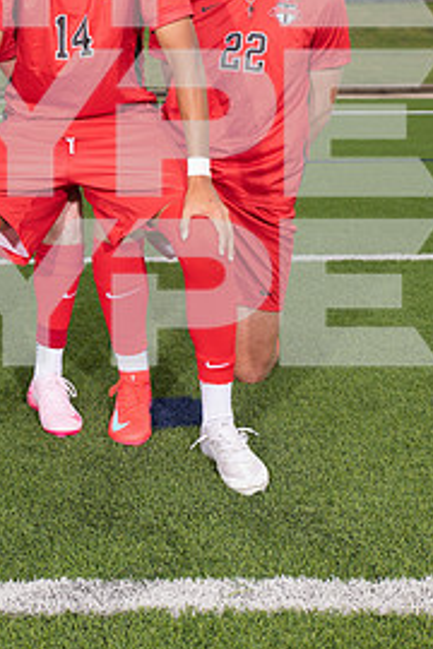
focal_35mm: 60
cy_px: 125
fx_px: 1082
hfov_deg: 22.3
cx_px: 89
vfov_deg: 32.4
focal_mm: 36
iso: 125
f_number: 7.1
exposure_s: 1/400
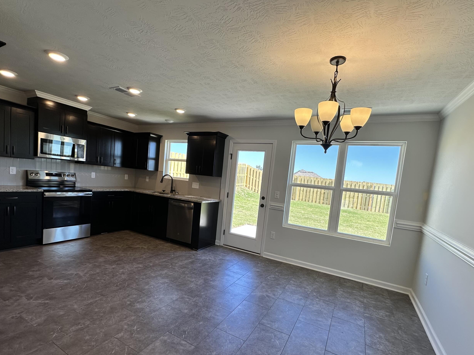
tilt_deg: -4.9
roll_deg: -5.2
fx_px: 233
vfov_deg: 74.4
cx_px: 233
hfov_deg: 91.0
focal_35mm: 17
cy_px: 199
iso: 40
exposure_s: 1/179
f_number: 2.2
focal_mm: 2.22
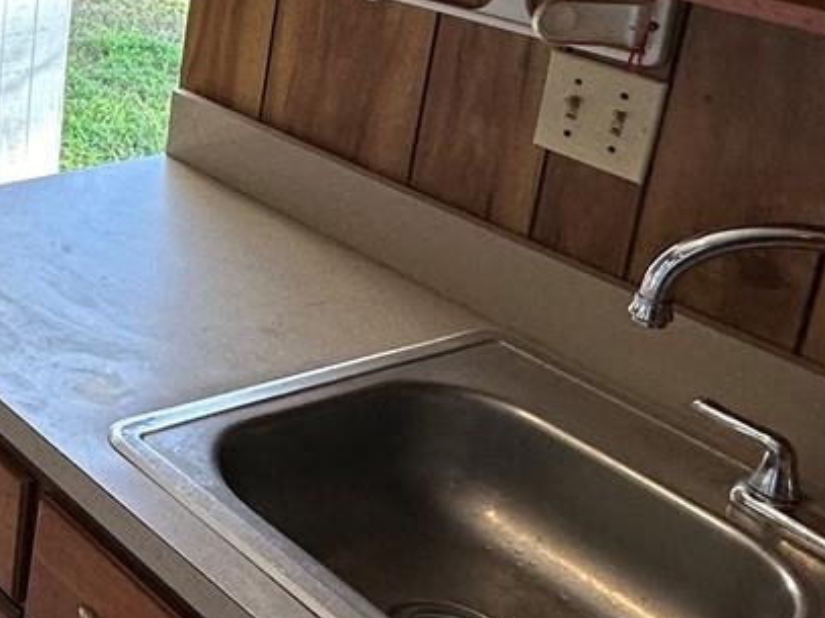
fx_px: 1310
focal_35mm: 55
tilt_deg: -14.6
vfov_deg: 25.0
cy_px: -34
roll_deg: +0.0
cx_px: -409
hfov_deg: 25.9
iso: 64
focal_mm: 2.22
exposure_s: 1/120
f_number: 2.2
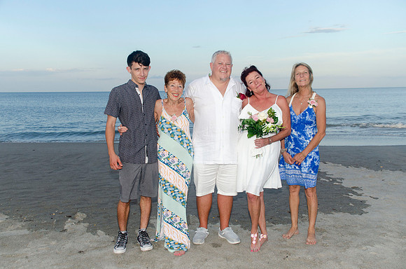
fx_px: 405
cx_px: 203
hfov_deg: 53.2
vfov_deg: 36.7
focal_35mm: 36
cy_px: 134
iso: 200
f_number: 6.3
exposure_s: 1/250
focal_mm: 24
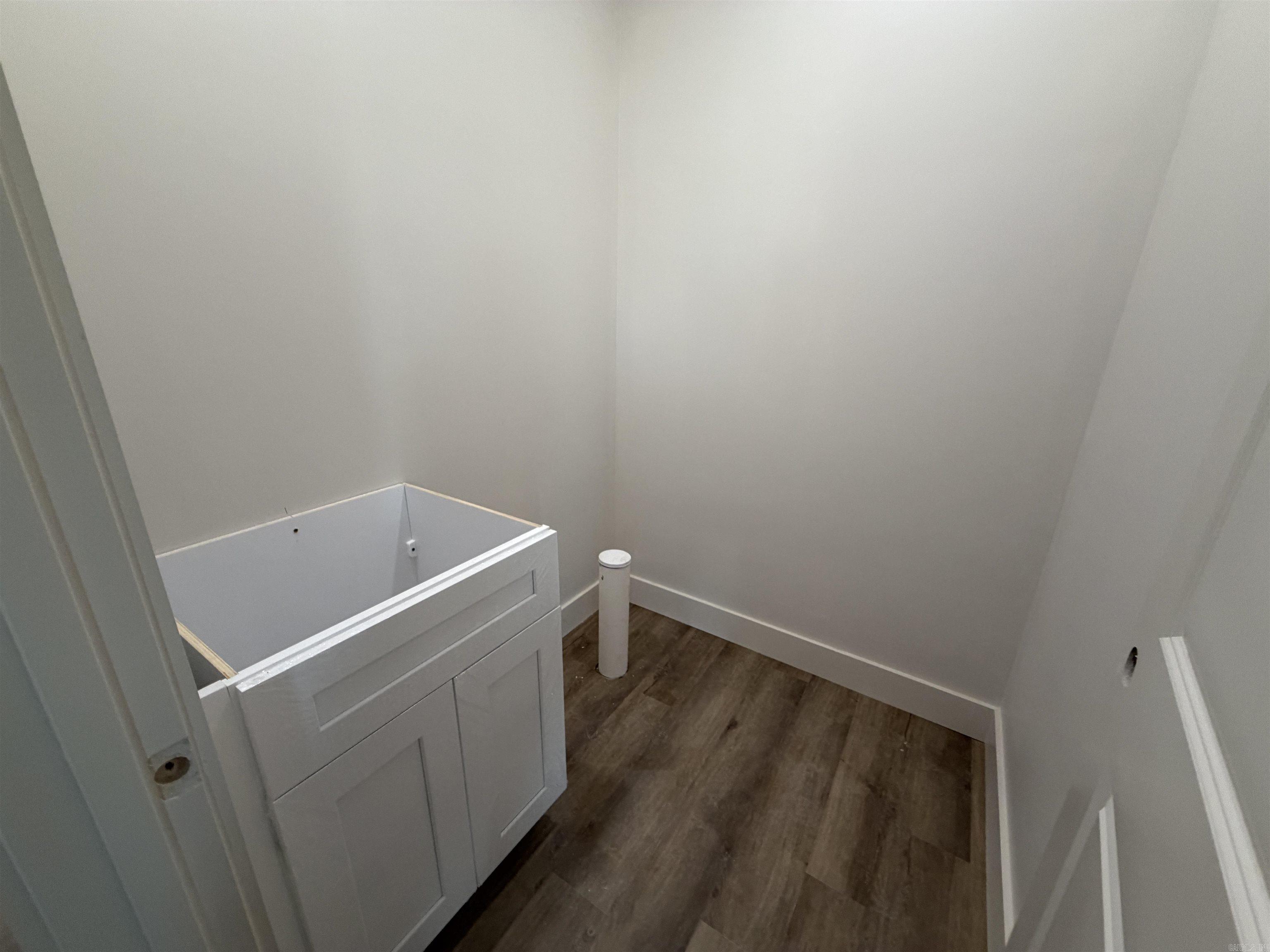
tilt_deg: -16.4
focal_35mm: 14
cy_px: 476
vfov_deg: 85.7
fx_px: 514
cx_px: 635
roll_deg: -0.9
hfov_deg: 102.1
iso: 250
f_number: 2.2
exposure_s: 1/120
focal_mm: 2.22
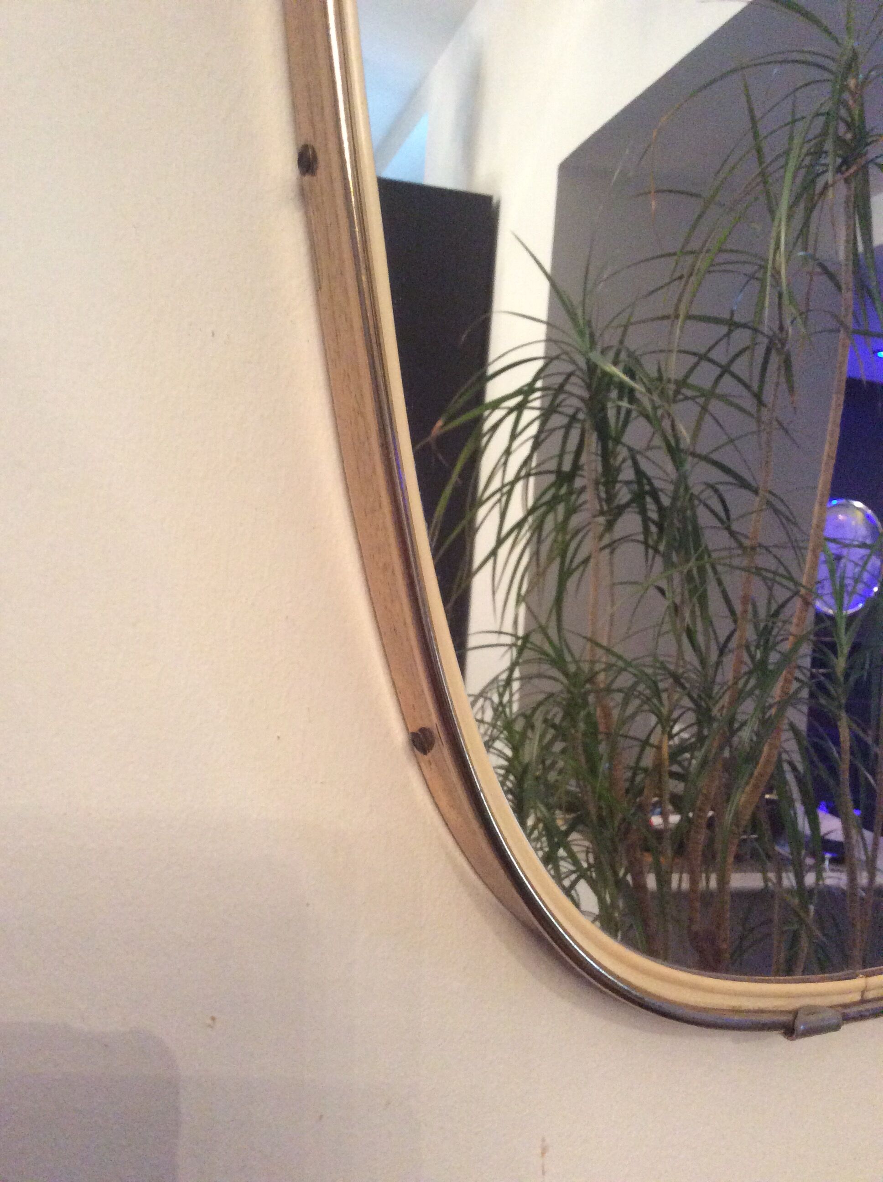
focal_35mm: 32
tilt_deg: +0.0
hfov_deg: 44.1
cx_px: 442
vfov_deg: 56.9
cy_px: 591
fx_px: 1091
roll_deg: -3.1
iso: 250
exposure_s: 1/17
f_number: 2.4
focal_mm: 3.3
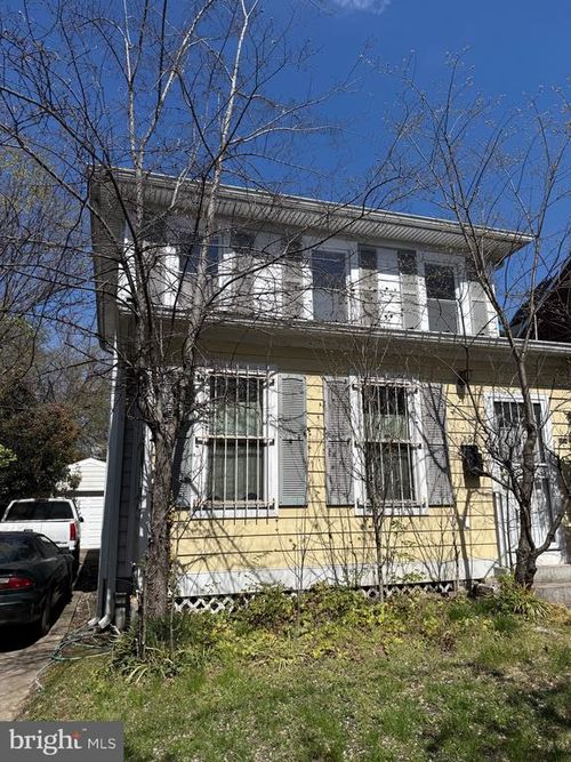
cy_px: 381
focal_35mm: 24
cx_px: 286
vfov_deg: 71.6
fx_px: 528
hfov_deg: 56.8
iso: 80
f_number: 1.78
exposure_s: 1/6711
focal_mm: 6.76
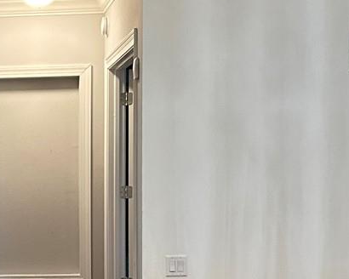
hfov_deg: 18.2
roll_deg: +1.7
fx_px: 1023
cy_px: 252
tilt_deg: -3.6
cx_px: -89
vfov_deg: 15.4
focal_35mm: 99
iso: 250
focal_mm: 5.7
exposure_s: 1/60
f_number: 1.5
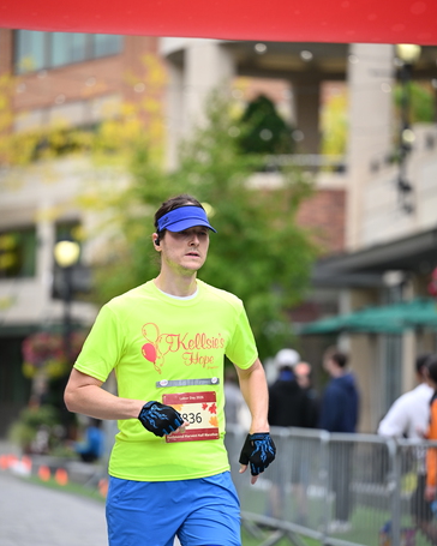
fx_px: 2571
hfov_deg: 9.7
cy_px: 312
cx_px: 218
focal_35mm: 159
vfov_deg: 12.1
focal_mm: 140
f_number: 2.8
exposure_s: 1/2000
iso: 640
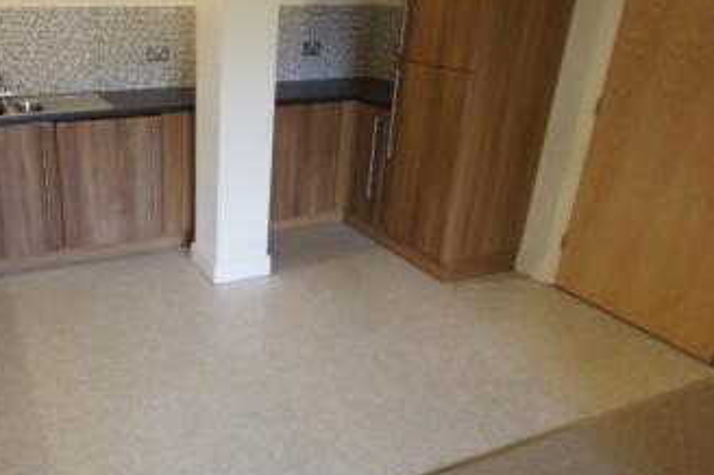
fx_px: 594
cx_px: 213
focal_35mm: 30
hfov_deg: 59.9
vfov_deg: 42.6
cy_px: 137
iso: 800
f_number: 4
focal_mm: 10
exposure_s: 1/30
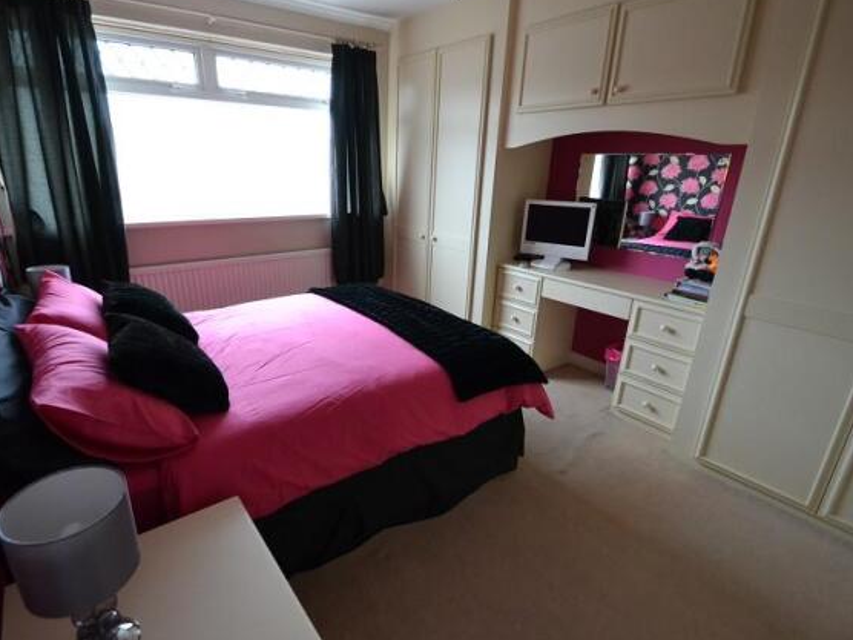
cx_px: 425
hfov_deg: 91.0
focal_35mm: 17
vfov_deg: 74.7
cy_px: 315
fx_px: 419
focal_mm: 10
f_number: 3.5
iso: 1800
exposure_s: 1/60
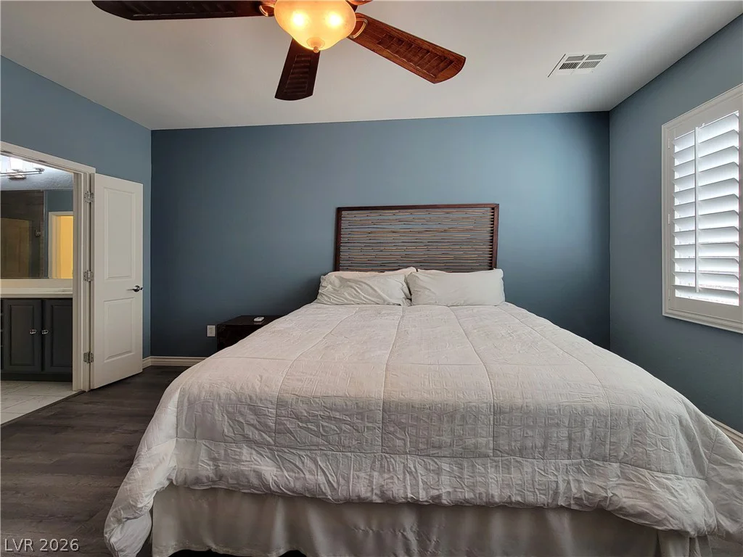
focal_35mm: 13
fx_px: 279
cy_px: 278
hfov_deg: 106.2
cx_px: 372
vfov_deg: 89.9
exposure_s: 1/60
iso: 100
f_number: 2.2
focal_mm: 2.2
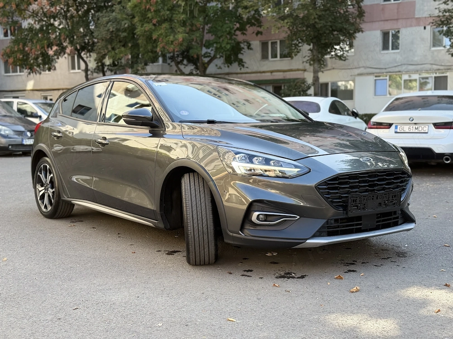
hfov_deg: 39.7
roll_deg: +1.2
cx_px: 226
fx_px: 628
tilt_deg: -4.1
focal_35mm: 48
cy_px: 170
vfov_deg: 30.3
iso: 80
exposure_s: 1/631
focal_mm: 6.76
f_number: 1.78
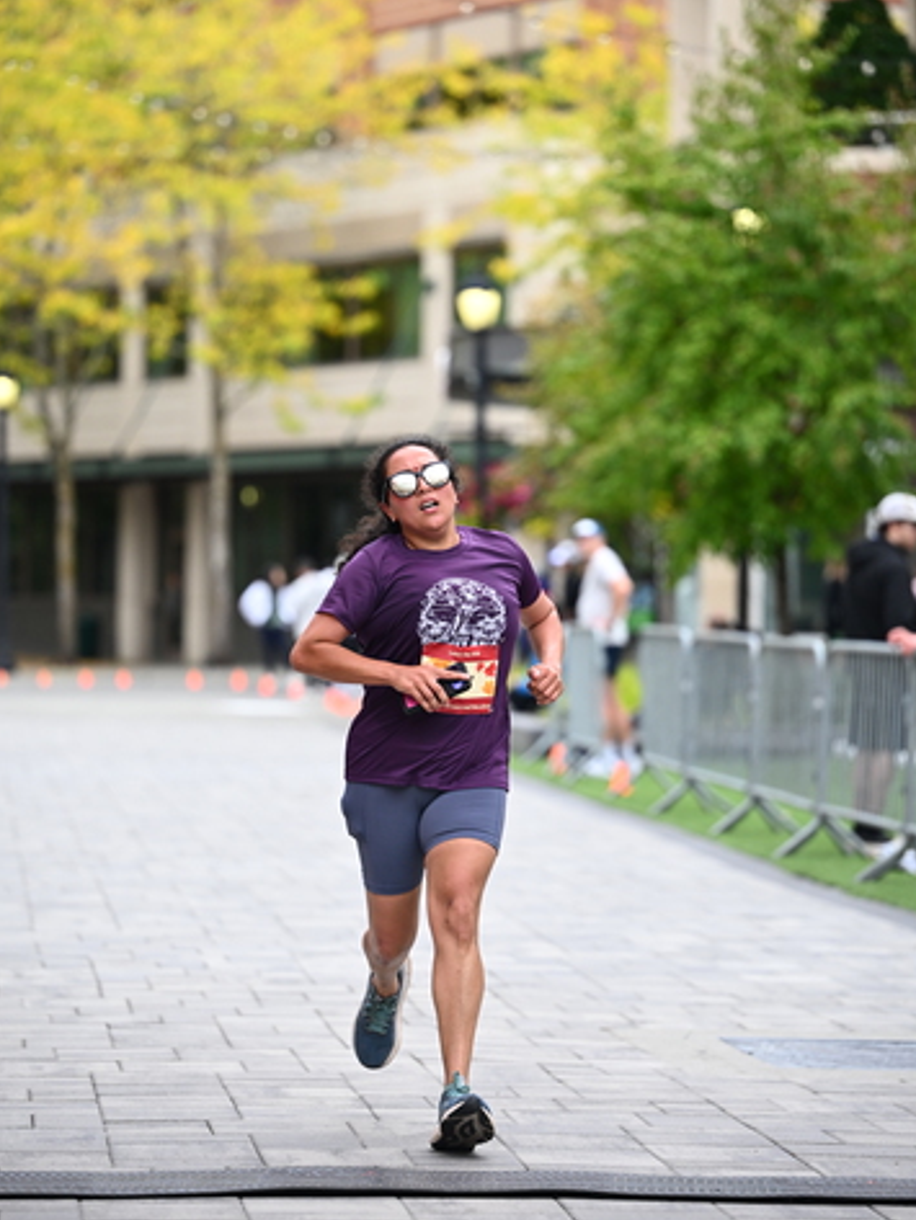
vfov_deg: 13.1
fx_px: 5325
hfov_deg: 9.8
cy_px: 593
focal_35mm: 151
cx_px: 448
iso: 640
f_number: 2.8
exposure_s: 1/2000
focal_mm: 135
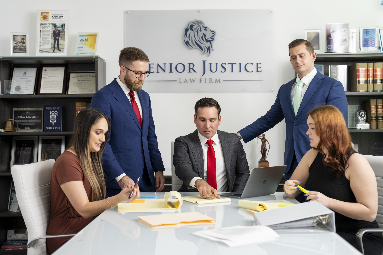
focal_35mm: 50
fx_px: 532
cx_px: 192
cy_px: 128
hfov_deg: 39.6
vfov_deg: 27.0
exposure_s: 1/640
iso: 1600
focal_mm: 50
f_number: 3.2
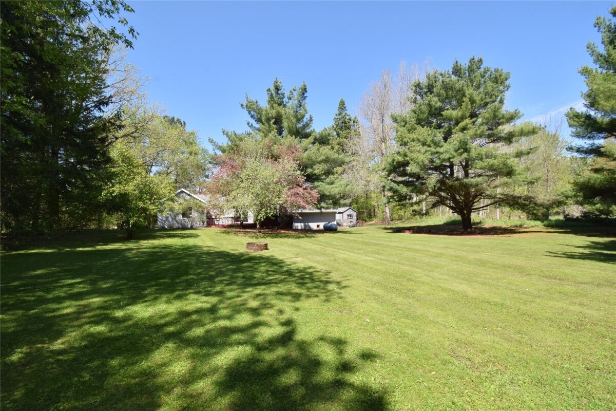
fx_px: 257
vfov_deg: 77.3
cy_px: 206
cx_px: 308
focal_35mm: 15
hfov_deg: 100.4
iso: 320
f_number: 14
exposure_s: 1/200
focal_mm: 10
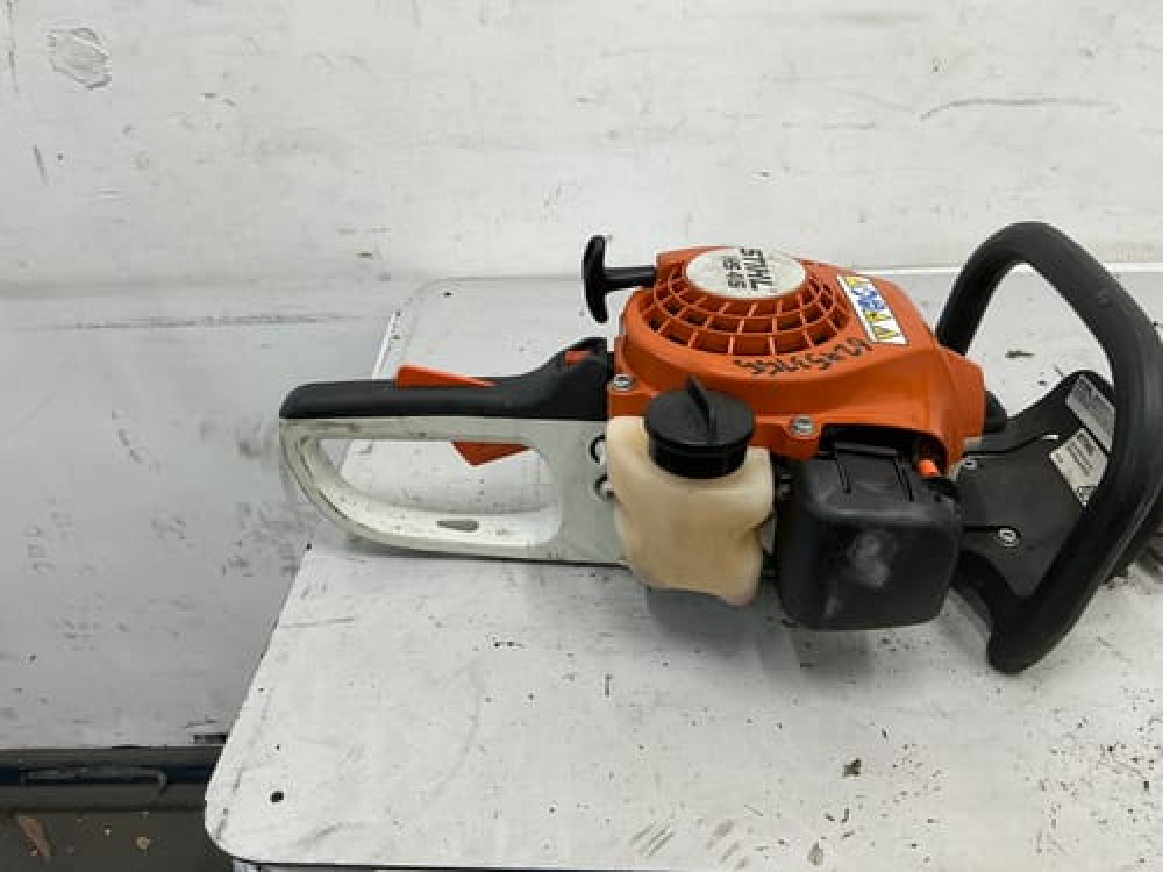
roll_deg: +2.0
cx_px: 582
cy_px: 436
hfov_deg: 63.4
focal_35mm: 28
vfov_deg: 49.7
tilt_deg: -33.7
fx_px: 941
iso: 40
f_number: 1.8
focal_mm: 3
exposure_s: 1/50
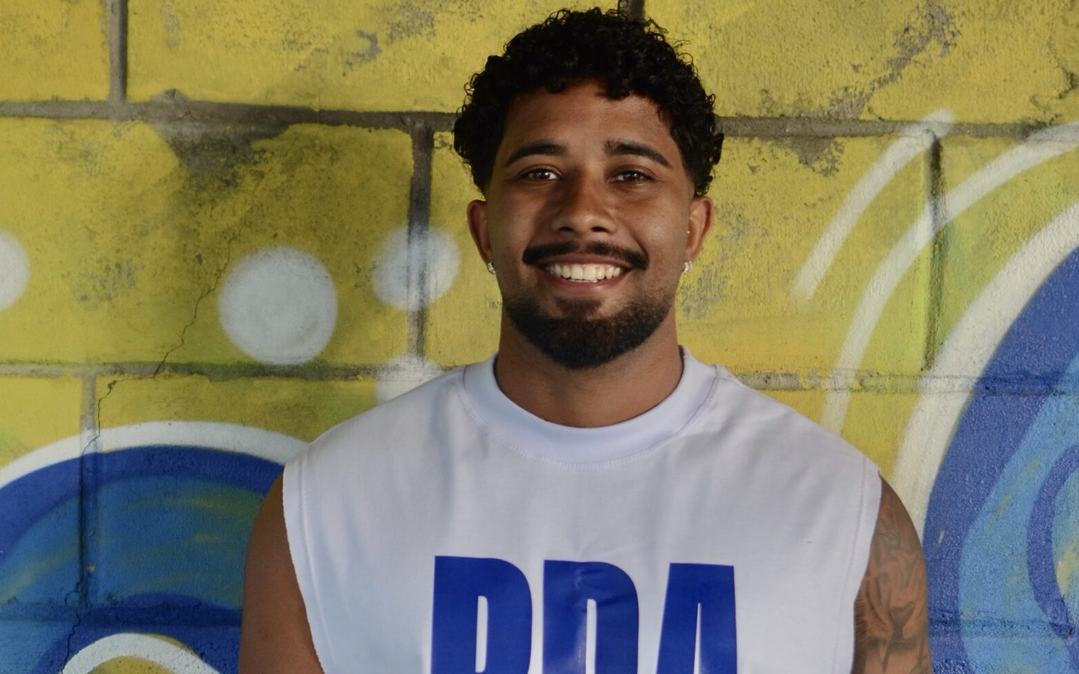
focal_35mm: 87
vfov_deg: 14.8
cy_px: 662
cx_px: 572
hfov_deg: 23.9
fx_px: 2553
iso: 500
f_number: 2.8
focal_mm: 35
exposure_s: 1/160
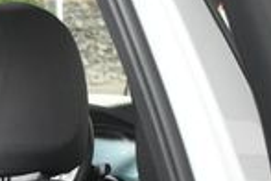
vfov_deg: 10.0
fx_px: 986
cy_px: 296
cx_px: -88
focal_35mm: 131
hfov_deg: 14.9
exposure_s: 1/160
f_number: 4
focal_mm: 20
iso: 100
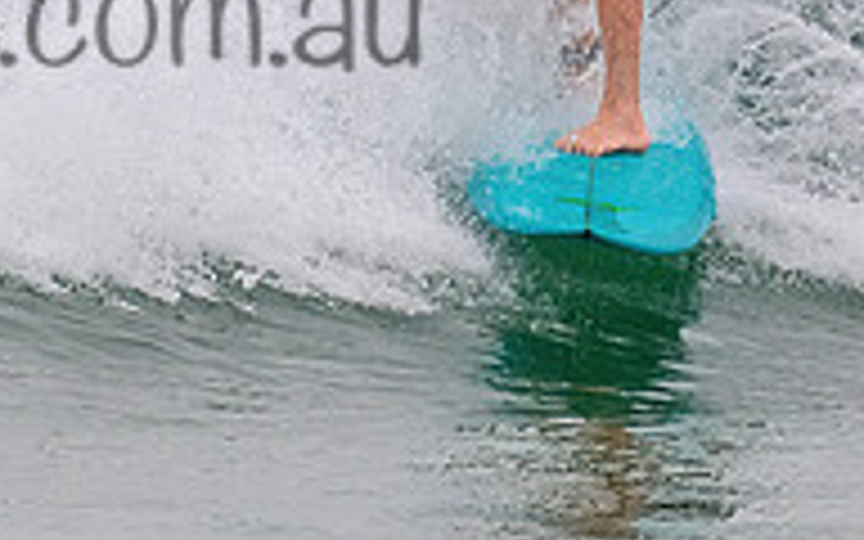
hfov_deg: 0.6
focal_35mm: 3386
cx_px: 301
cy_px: -253
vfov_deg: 0.4
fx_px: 79729
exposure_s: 1/2000
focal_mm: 800
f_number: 11
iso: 1000
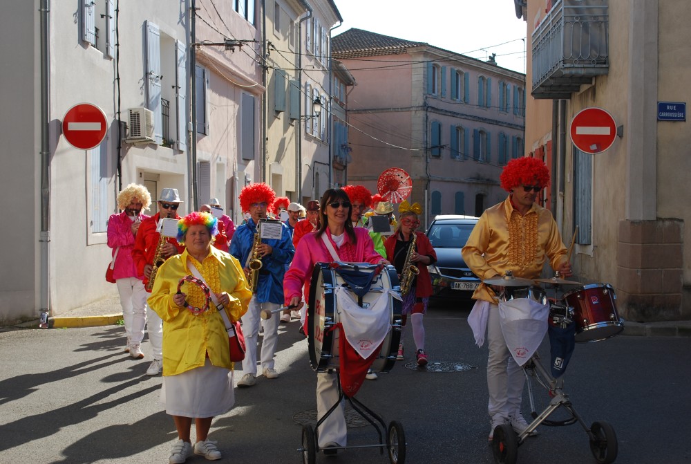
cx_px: 346
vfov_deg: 28.2
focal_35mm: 48
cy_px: 232
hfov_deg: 41.0
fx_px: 923
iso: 100
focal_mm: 32
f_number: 6.3
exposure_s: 1/160
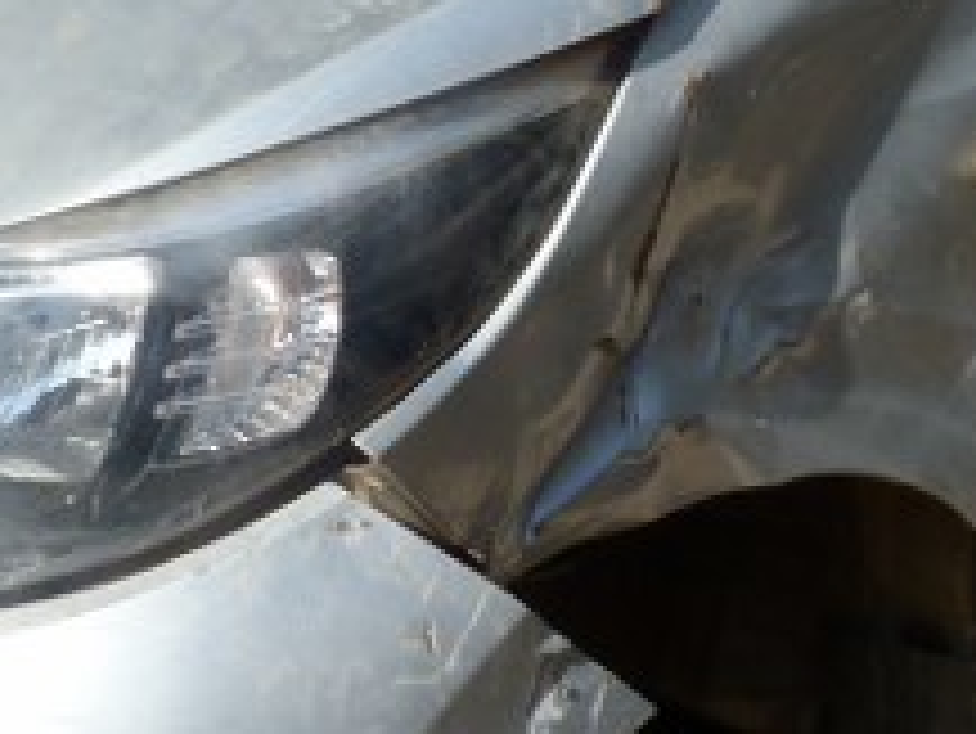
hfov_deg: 21.3
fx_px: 2595
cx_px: 468
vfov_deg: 16.0
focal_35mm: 92
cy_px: 216
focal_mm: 4.5
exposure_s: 1/200
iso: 80
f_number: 5.6
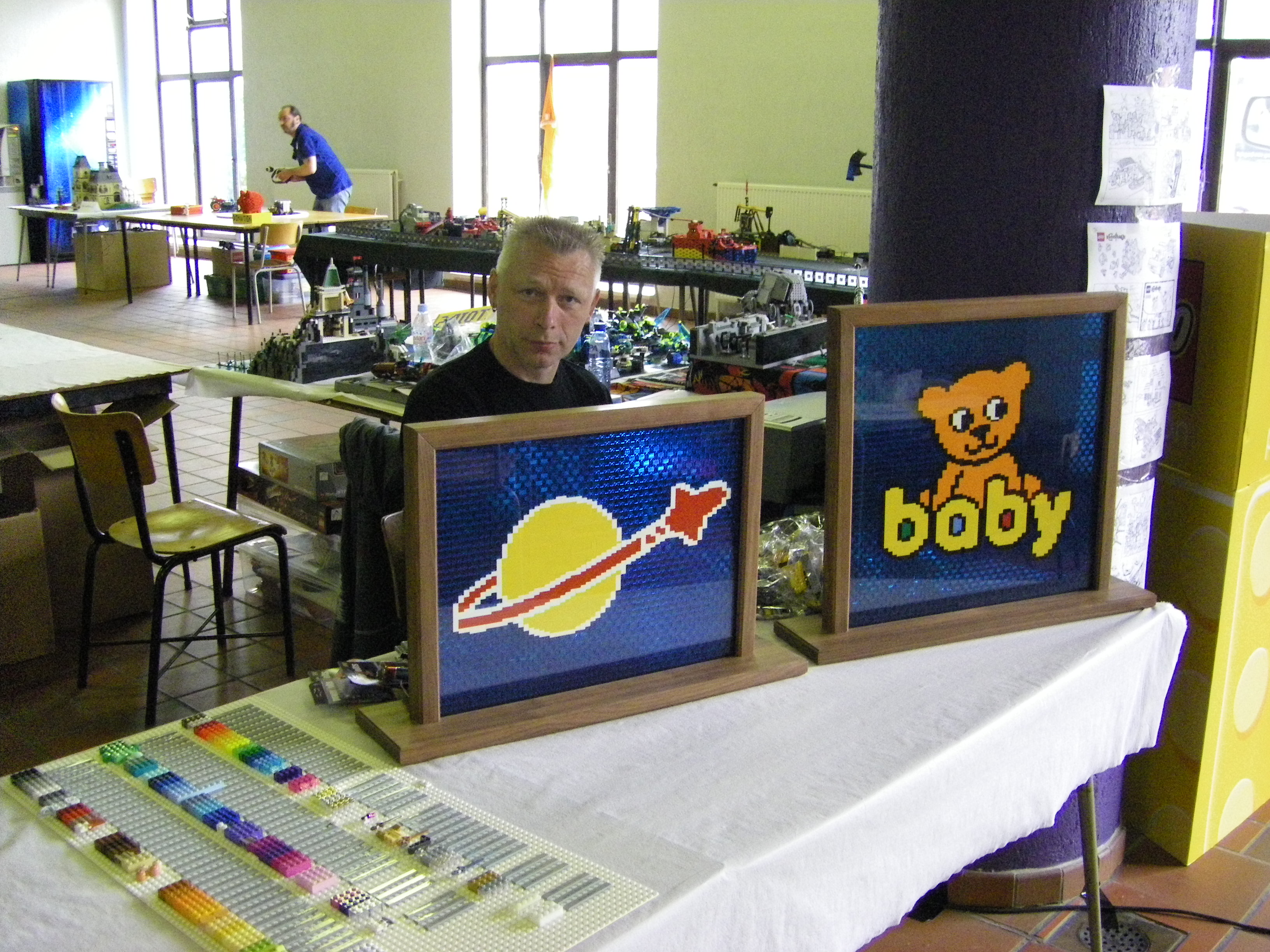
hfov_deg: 49.0
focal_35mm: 38
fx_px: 1394
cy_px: 476
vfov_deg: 37.7
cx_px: 635
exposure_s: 1/30
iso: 800
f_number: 3.5
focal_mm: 6.3
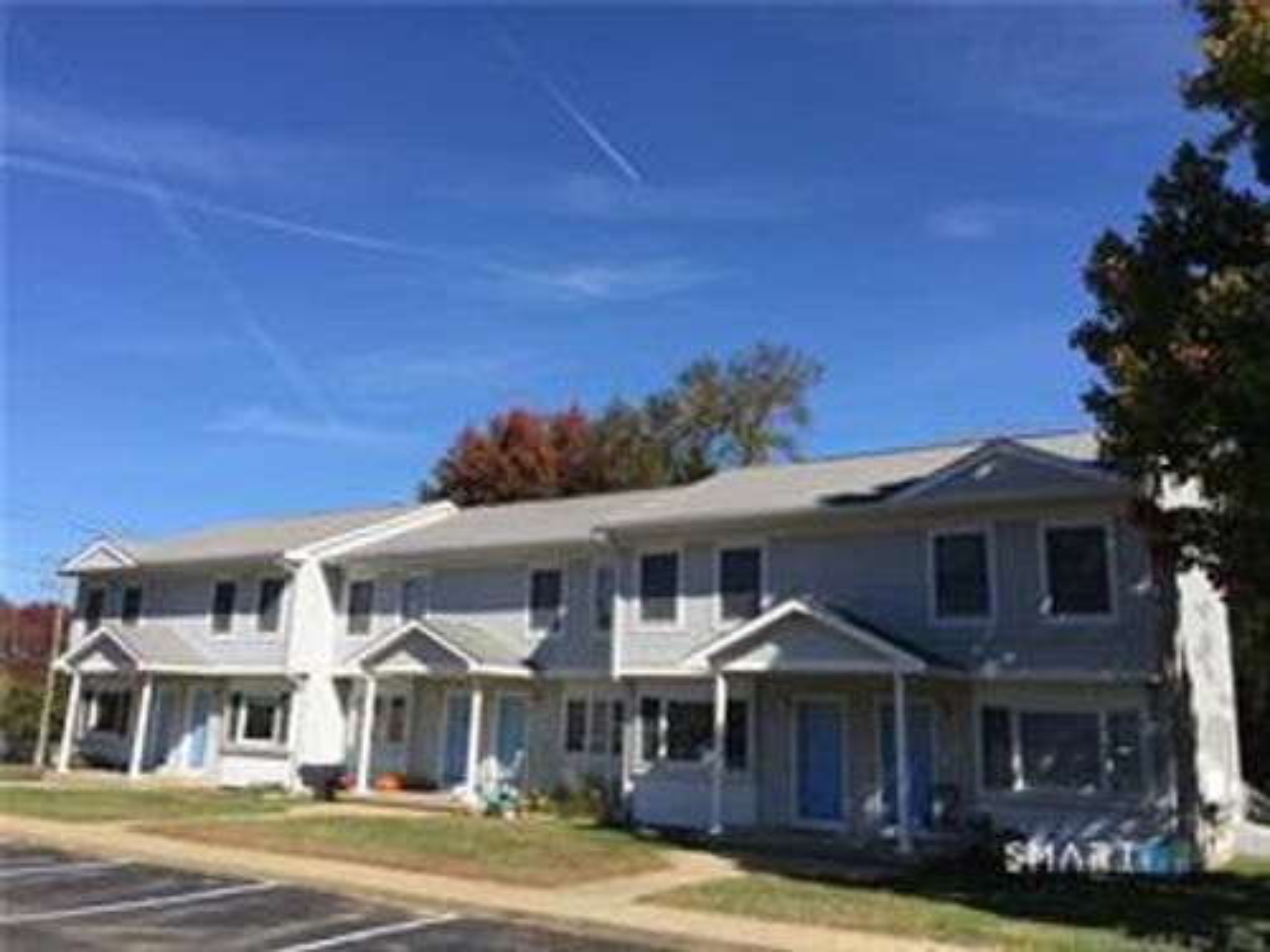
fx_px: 1064
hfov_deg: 61.7
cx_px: 635
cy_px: 476
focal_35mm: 29
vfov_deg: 48.2
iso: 32
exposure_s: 1/1980
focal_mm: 4.15
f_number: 2.2
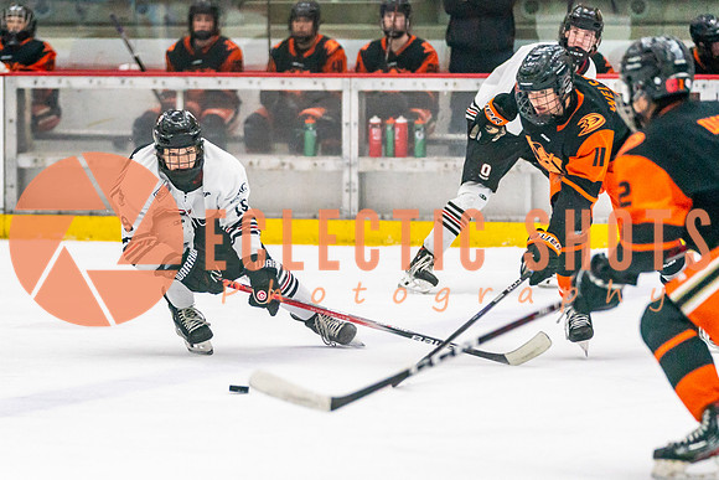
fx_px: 4986
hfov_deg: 8.2
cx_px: 290
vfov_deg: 5.5
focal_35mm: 250
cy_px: 283
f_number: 2.8
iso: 3200
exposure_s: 1/1250
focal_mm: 155
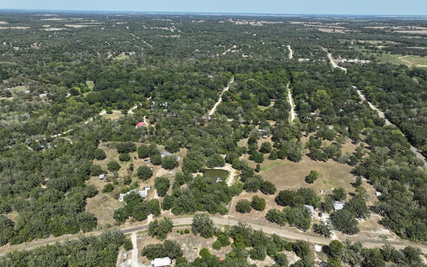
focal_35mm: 26
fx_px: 303
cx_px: 214
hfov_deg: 70.4
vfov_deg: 47.6
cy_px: 146
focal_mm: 12.29
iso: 100
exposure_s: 1/200
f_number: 2.8
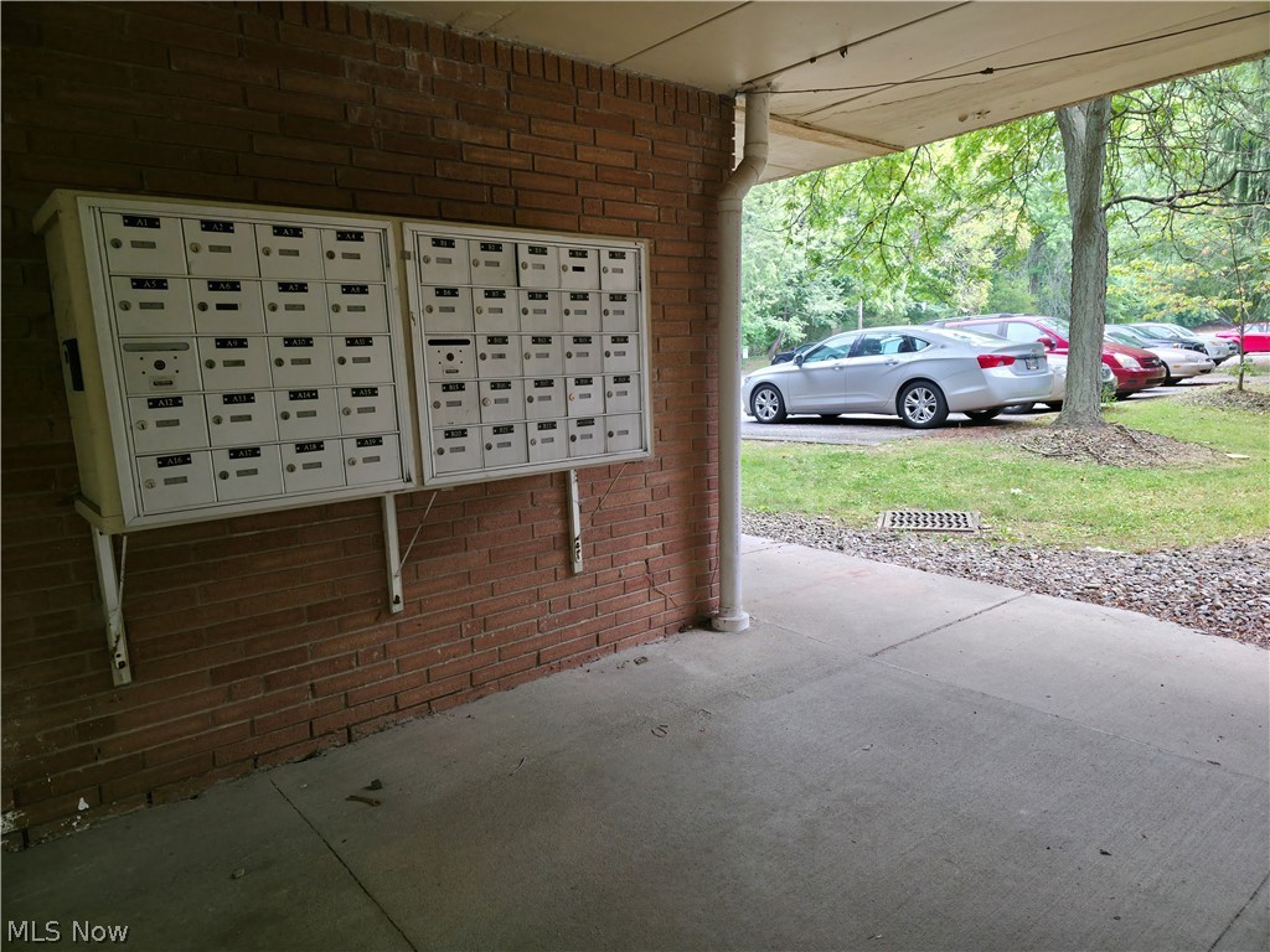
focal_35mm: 23
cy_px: 476
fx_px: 844
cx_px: 635
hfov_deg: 73.9
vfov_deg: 58.9
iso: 160
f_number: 1.7
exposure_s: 1/180
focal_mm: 6.3
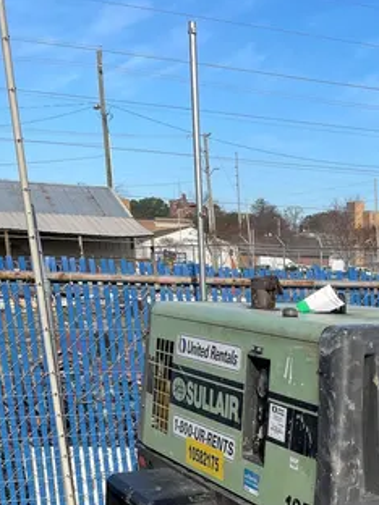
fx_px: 890
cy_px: 577
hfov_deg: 22.5
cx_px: 431
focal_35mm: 61
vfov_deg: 28.3
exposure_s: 1/2020
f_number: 1.6
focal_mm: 4.2
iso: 32
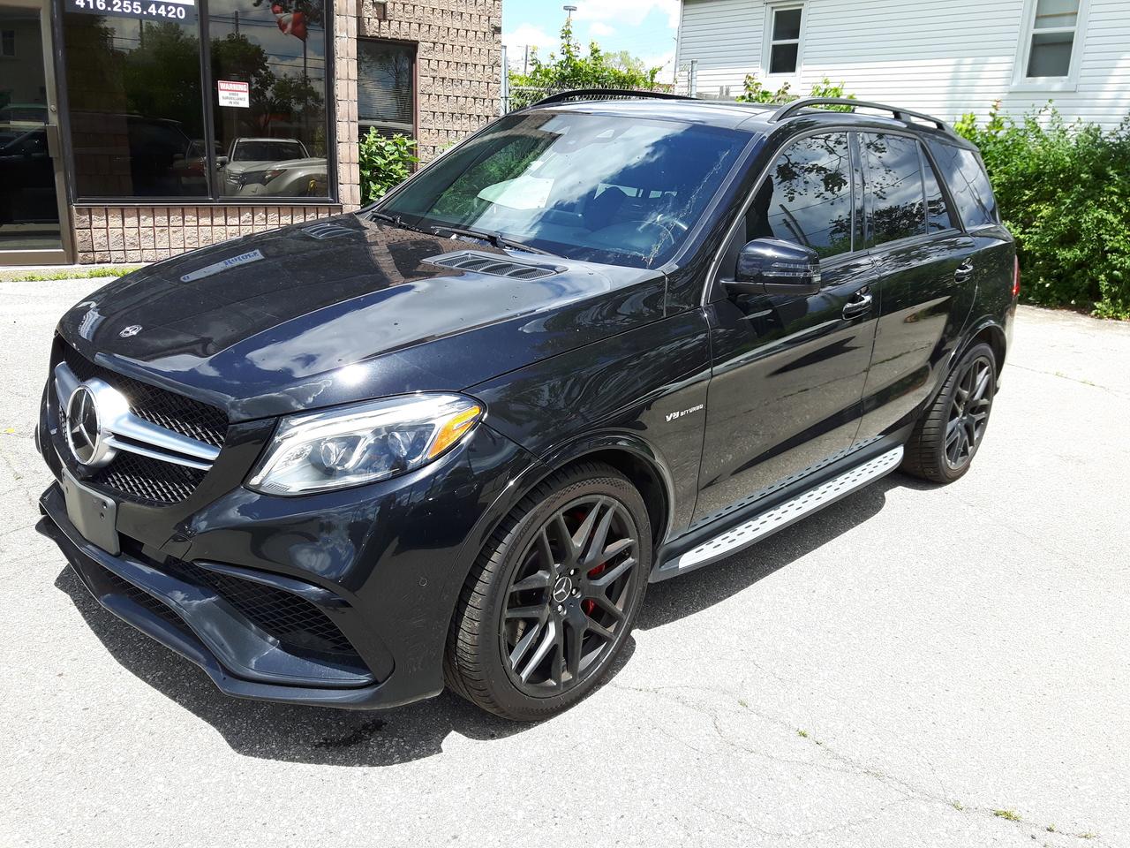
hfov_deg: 58.4
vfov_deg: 45.4
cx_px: 565
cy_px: 424
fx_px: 1012
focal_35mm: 31
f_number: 1.9
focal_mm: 3.7
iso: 40
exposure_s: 1/594
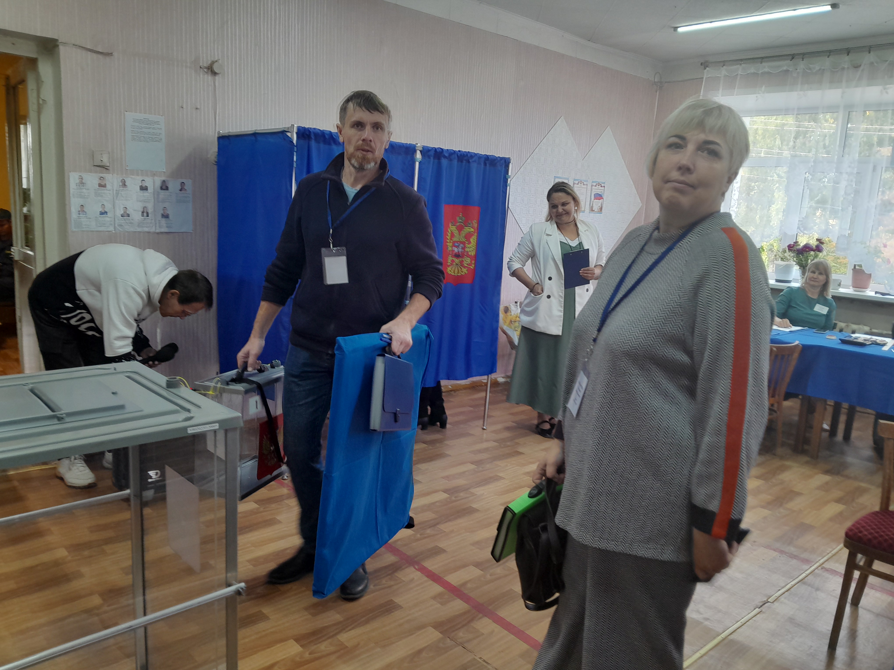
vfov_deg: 53.1
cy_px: 335
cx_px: 447
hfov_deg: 67.3
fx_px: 671
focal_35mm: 26
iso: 50
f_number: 1.8
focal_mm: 3.98
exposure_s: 1/50
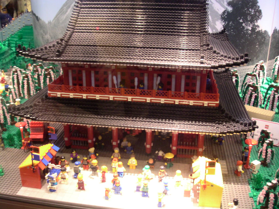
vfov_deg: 38.7
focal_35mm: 37
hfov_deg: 50.1
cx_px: 140
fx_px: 298
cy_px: 104
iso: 100
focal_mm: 5.7
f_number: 2.8
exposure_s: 1/5
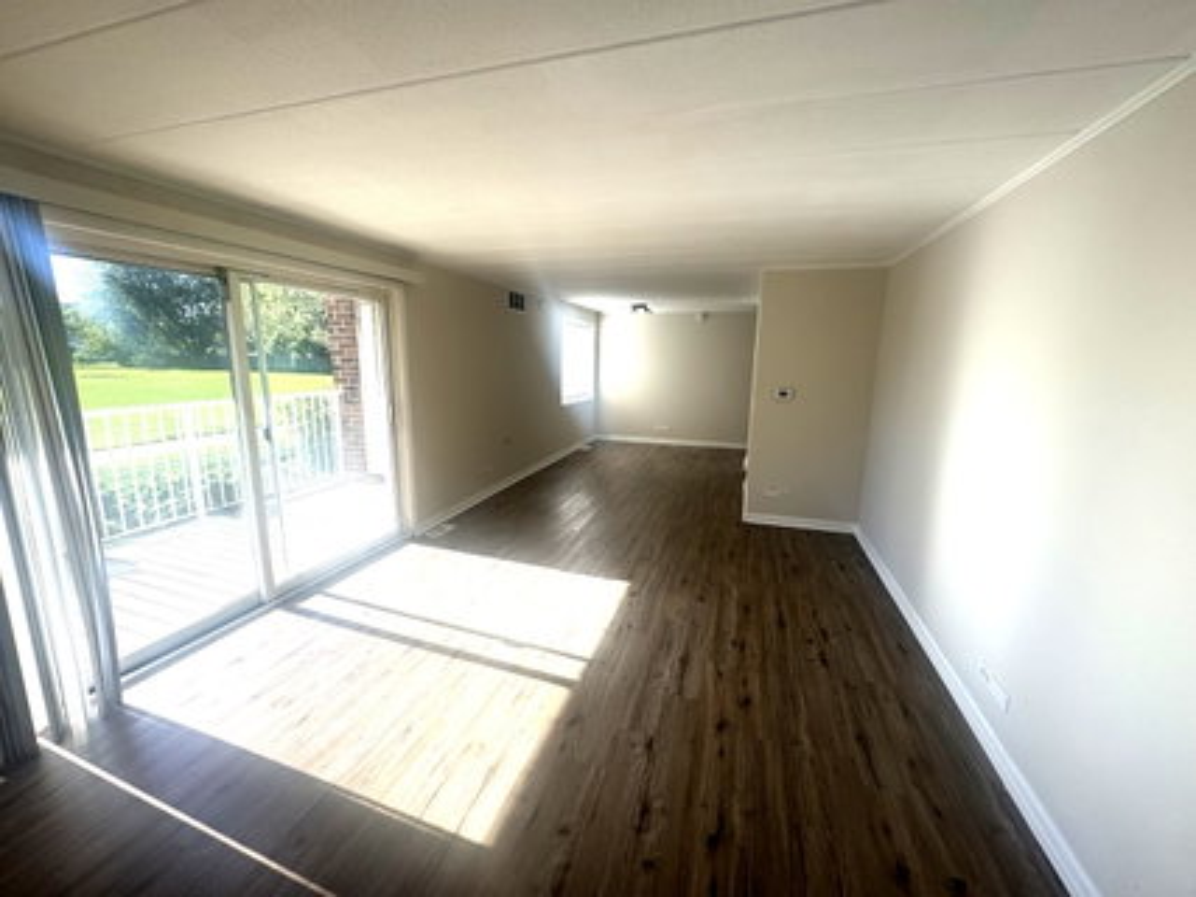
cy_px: 448
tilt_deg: -11.5
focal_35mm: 14
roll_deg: -0.5
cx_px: 598
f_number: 2.2
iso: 40
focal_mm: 2.22
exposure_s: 1/327
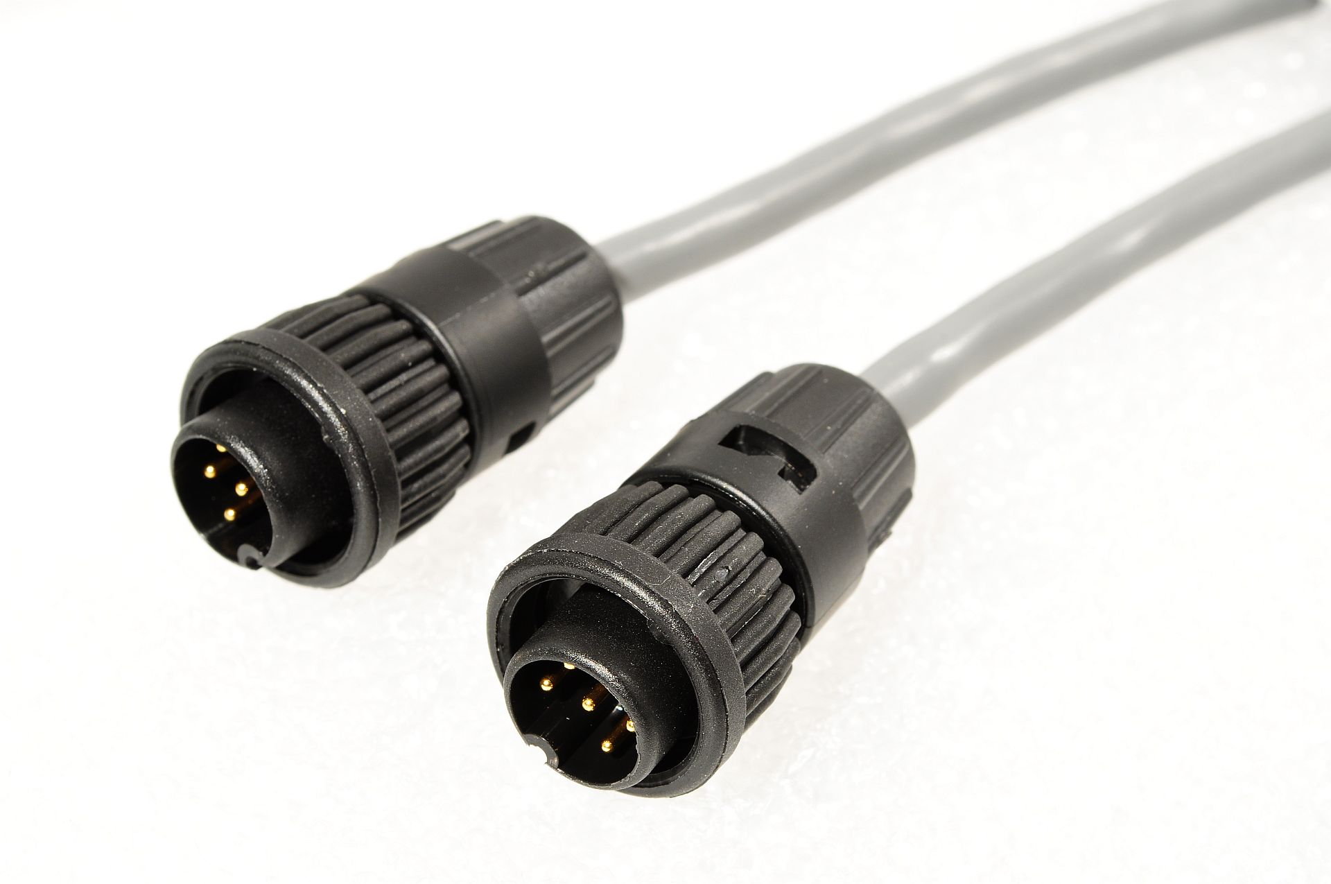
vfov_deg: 16.5
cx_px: 666
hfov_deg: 24.6
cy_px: 442
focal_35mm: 82
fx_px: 3046
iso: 200
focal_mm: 55
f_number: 14
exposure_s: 1/3
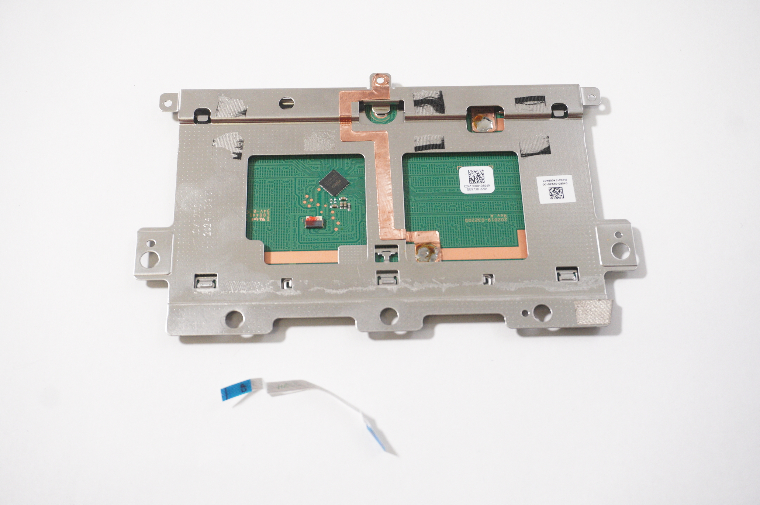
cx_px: 380
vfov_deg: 30.8
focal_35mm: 44
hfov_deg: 45.0
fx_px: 917
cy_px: 252
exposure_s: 1/200
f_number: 5.6
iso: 2000
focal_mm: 29
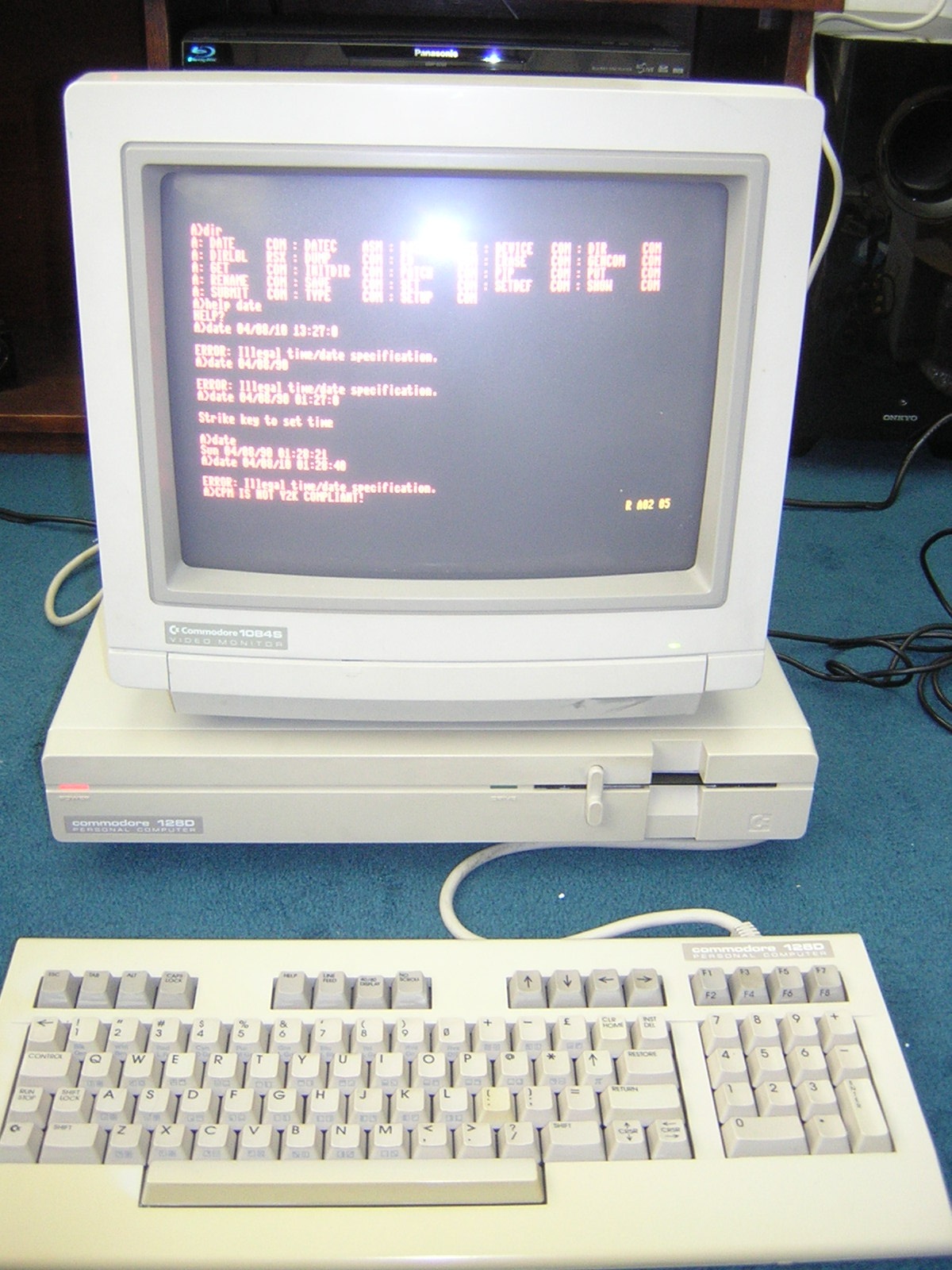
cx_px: 476
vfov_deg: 51.4
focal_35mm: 36
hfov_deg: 39.7
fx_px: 1320
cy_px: 635
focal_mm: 4.7
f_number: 2.6
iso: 400
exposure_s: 1/6.1
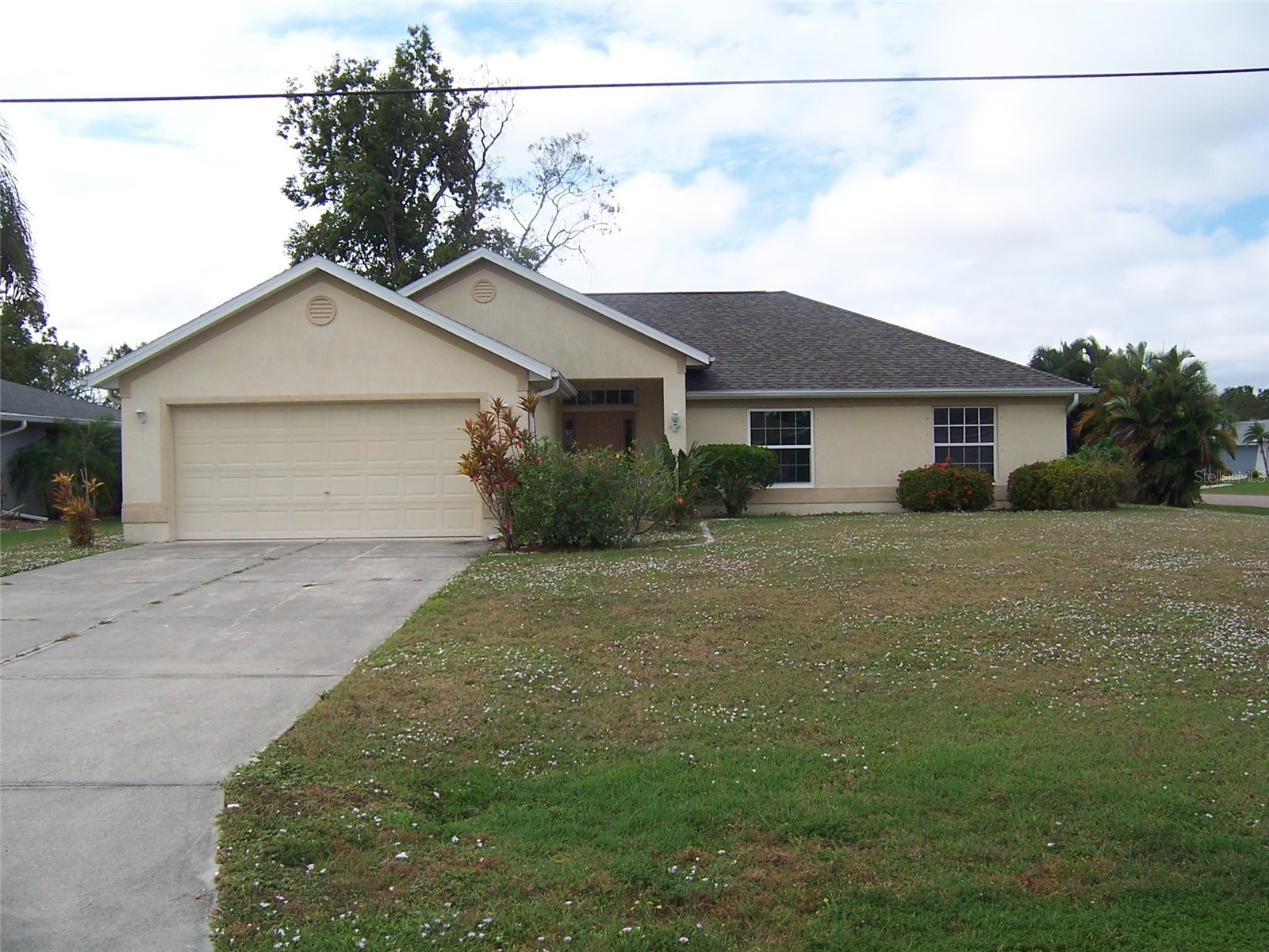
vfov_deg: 42.9
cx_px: 634
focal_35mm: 33
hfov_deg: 55.4
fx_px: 1210
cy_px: 476
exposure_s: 1/750
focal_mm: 5.5
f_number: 3.4
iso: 80
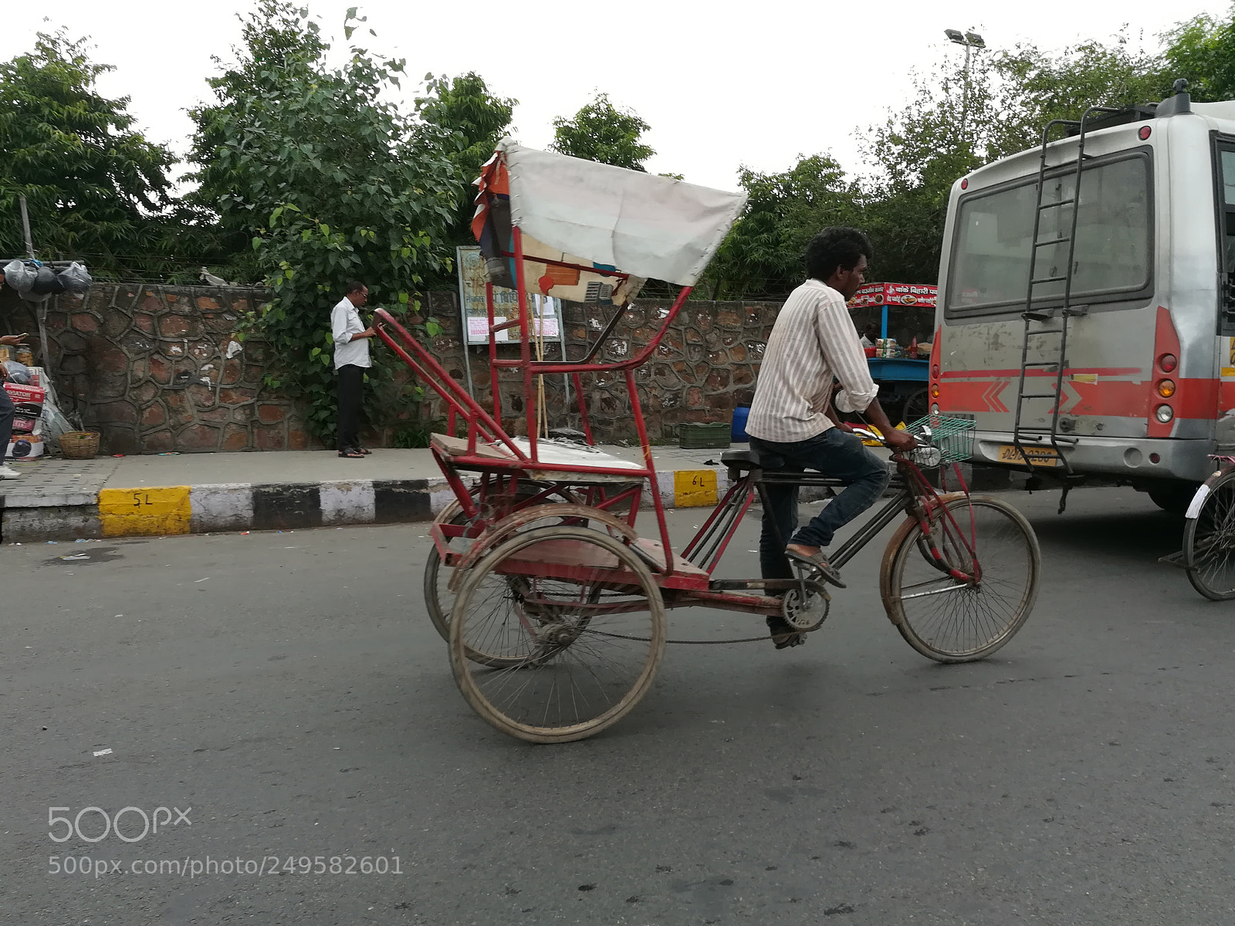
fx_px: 928
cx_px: 618
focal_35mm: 26
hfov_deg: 67.3
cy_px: 463
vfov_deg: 53.1
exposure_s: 1/127
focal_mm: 3.83
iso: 50
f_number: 2.2
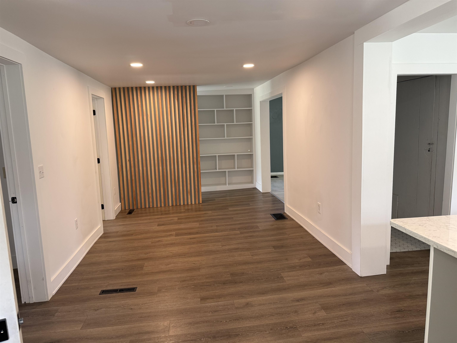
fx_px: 317
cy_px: 172
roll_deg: +1.7
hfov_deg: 71.6
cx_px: 228
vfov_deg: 56.8
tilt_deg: -7.0
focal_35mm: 24
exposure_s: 1/120
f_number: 1.78
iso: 160
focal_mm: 6.76
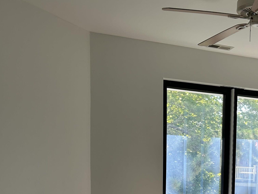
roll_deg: -1.1
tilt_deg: -3.9
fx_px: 395
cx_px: 230
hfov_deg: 34.3
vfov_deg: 26.4
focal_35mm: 53
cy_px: 184
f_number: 1.5
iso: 40
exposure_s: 1/207
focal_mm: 5.7
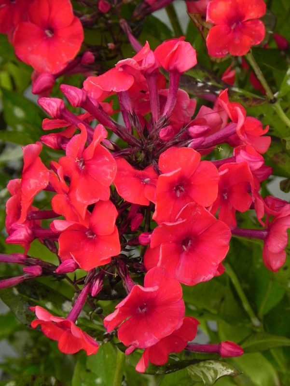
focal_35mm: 377
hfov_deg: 3.9
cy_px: 193
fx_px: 4207
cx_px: 145
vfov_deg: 5.3
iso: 160
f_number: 5
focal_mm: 67.2
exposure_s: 1/400
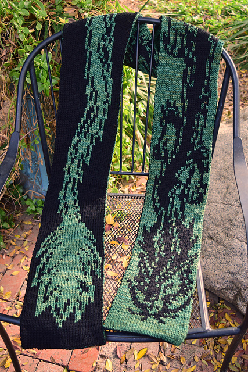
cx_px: 124
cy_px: 186
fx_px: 387
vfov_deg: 51.3
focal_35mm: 38
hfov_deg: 35.5
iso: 250
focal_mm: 25
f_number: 4
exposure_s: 1/50
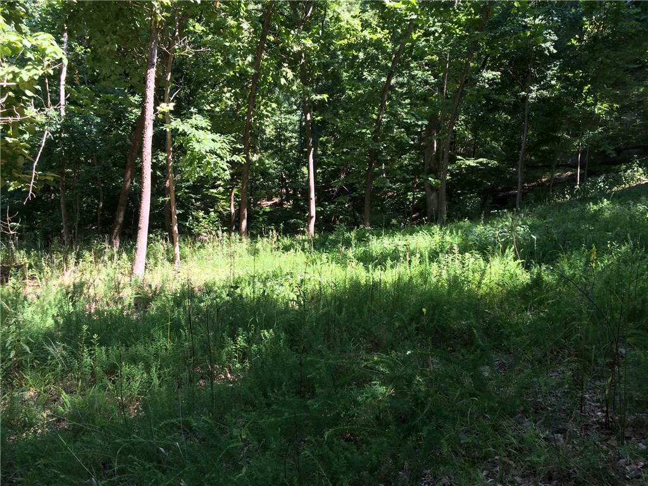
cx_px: 324
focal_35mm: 30
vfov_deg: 46.8
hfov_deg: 60.0
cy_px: 243
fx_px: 562
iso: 32
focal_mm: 4.12
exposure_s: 1/137
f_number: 2.2
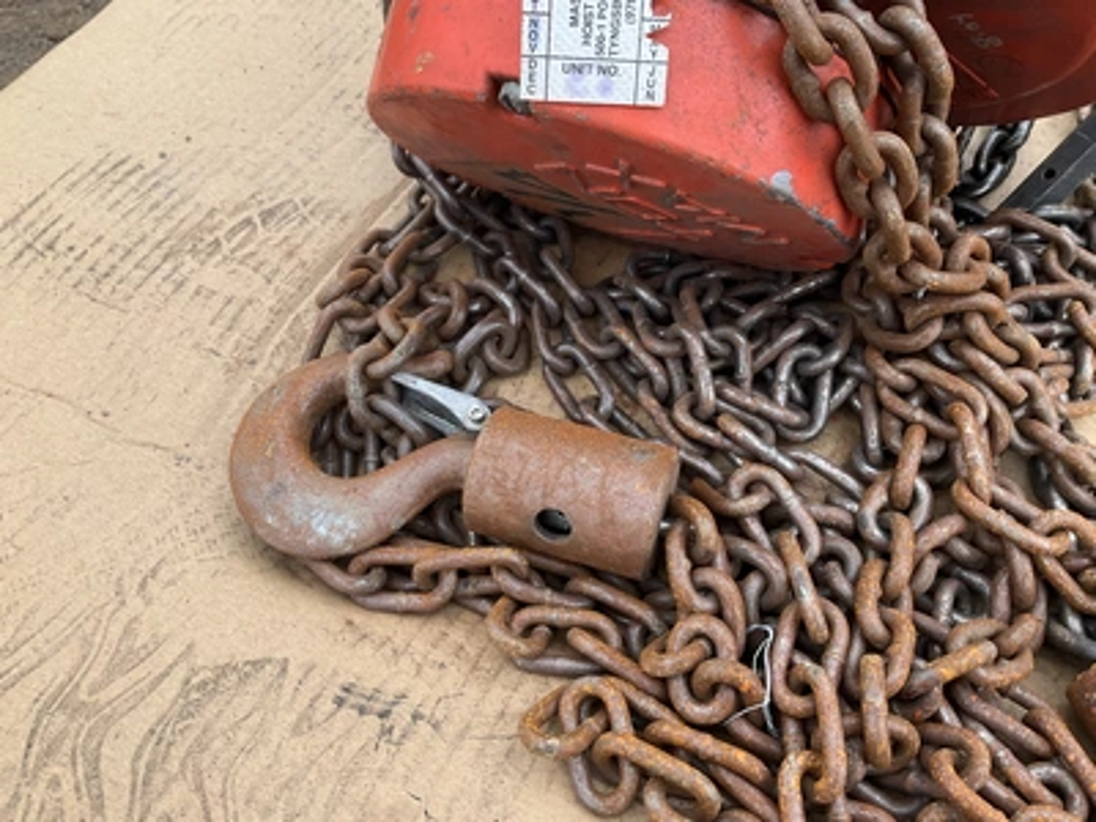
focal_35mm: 29
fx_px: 918
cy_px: 411
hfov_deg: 61.7
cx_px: 548
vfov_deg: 48.2
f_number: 1.8
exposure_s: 1/286
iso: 25
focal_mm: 3
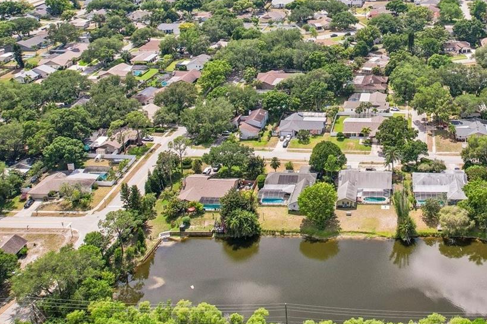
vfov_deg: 30.2
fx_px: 581
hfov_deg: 43.5
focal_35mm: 43
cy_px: 52
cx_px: 385
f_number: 2.8
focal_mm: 8.4
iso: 130
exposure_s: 1/2500
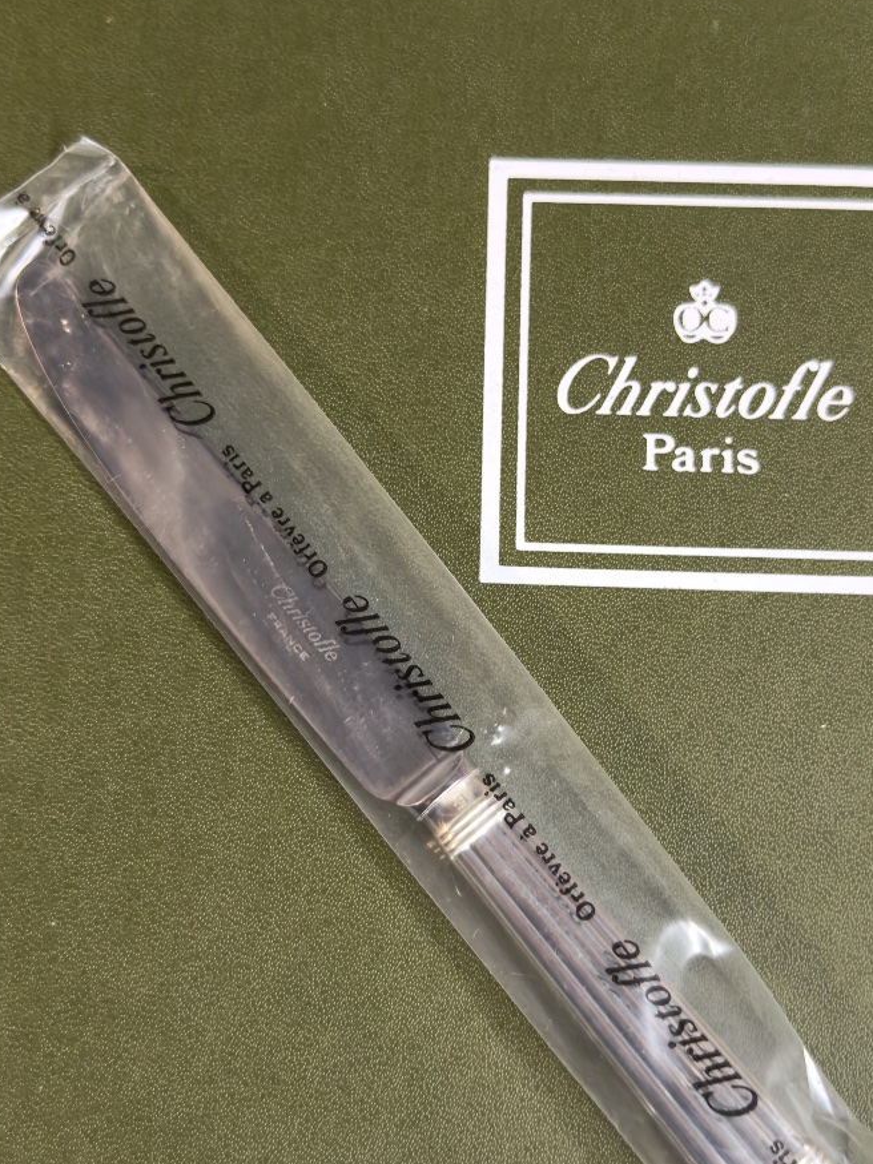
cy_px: 652
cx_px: 434
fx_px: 1614
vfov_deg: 39.6
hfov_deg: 30.3
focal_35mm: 48
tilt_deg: -79.6
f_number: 1.78
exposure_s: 1/25
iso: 400
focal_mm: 6.76
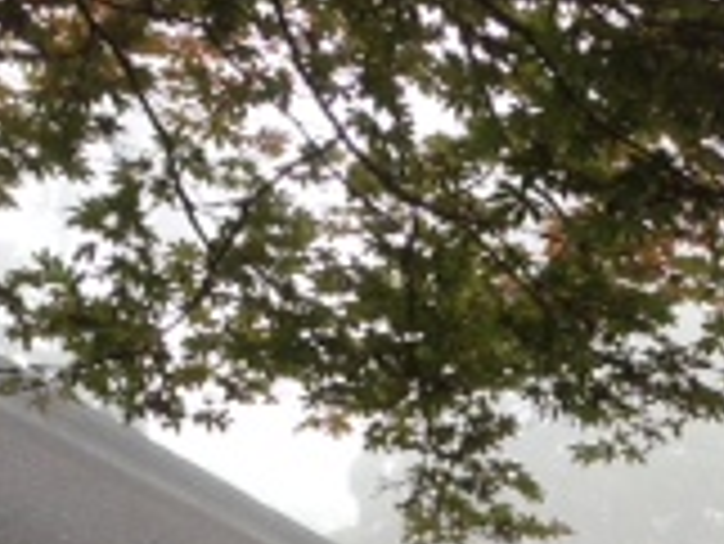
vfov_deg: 10.7
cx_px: 715
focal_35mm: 131
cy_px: 971
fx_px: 2742
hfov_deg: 14.8
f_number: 2.4
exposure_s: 1/120
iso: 64
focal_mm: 4.12
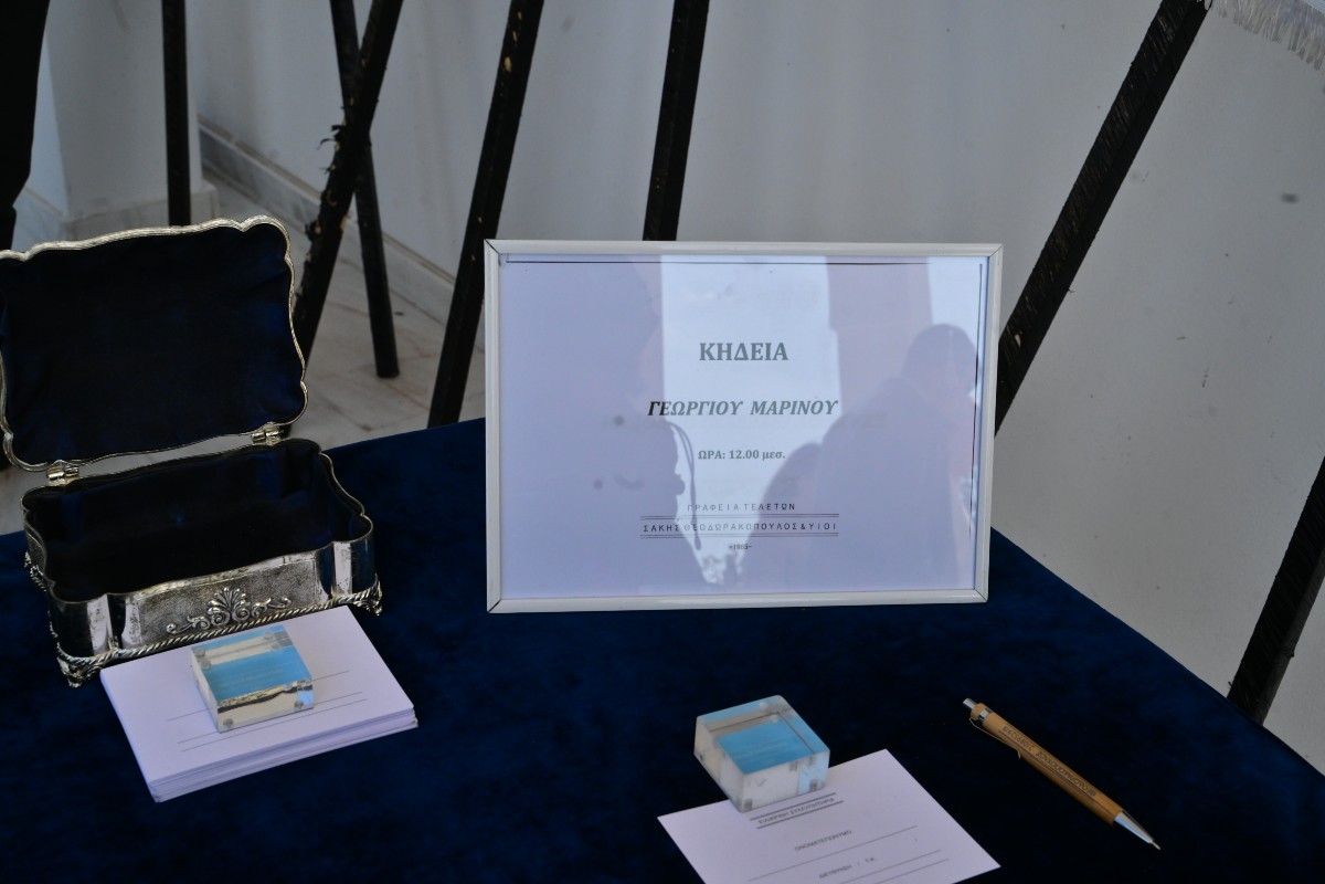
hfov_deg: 44.5
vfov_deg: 30.5
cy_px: 442
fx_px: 1619
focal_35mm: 44
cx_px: 662
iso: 2000
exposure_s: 1/1600
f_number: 10
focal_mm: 44
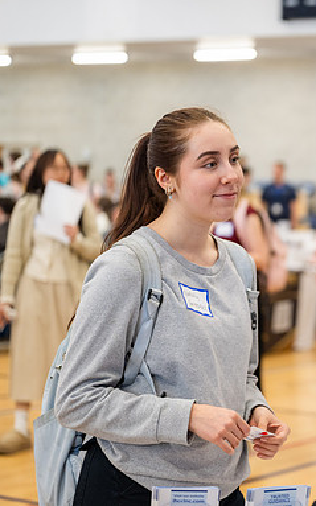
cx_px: 360
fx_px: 1407
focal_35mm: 102
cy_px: 252
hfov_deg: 12.6
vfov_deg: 20.4
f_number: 2.8
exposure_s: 1/125
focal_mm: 66
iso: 500
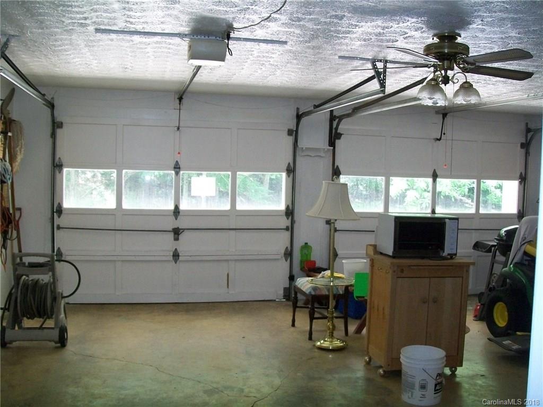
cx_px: 272
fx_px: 565
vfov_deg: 39.7
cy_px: 204
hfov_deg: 51.4
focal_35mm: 36
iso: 160
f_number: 2.7
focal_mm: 6
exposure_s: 1/60
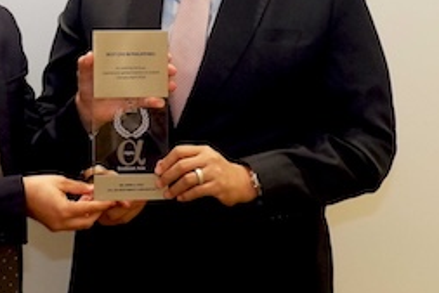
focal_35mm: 96
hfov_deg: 20.9
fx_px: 1171
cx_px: 66
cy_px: 41
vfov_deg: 14.2
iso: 4000
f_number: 5
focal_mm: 25.4
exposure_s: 1/100
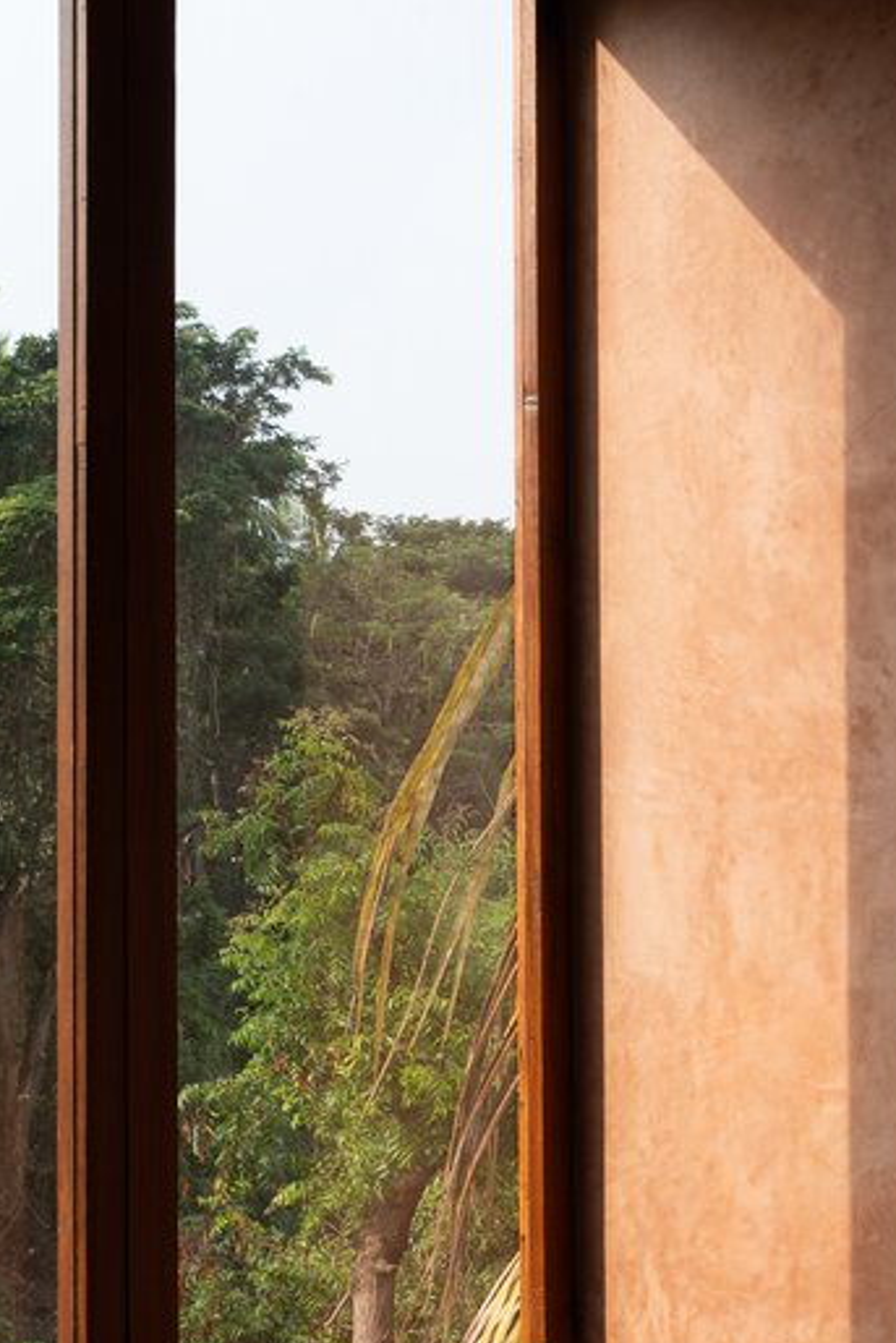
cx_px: 643
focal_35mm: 63
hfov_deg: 21.4
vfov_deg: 31.8
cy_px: 768
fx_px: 2350
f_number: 11
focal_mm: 18
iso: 100
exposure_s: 1/60
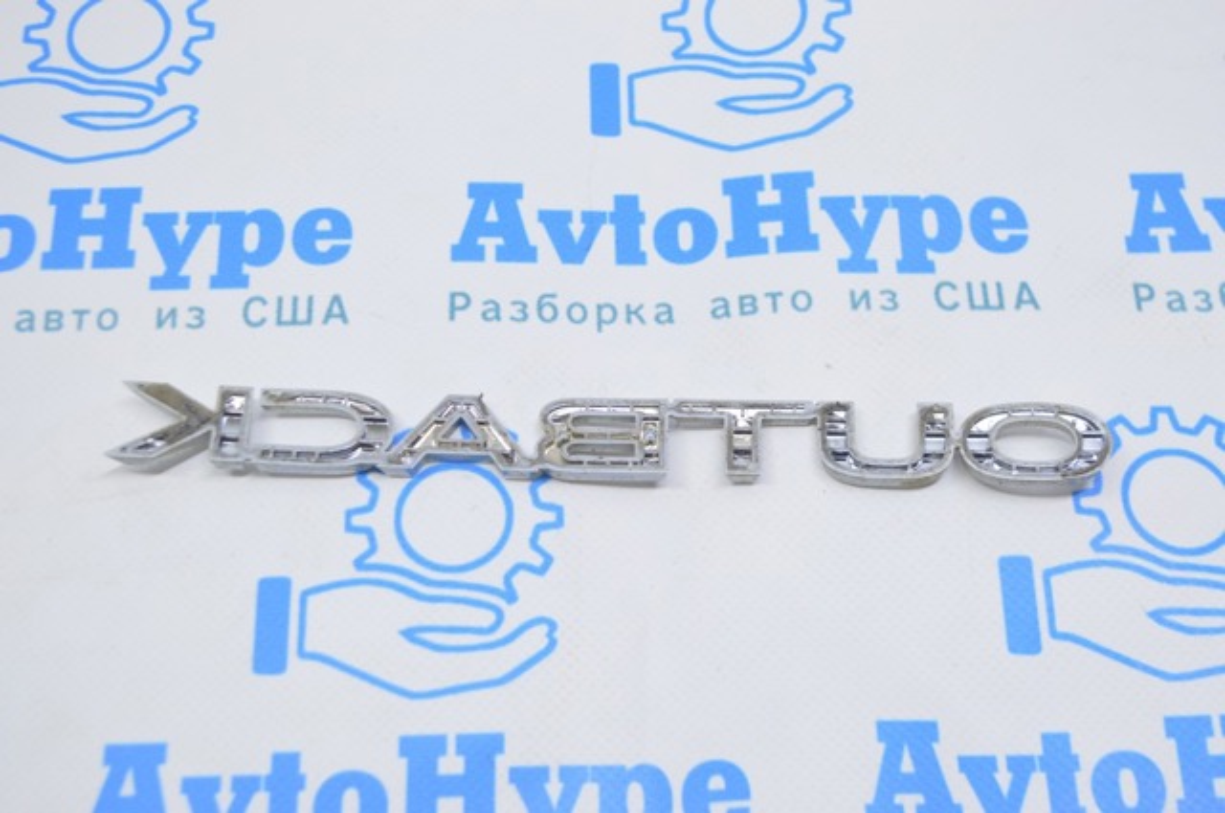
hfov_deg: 38.9
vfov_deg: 26.4
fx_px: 1733
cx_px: 612
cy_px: 406
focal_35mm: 51
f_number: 5.6
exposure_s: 1/20
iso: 400
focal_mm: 34
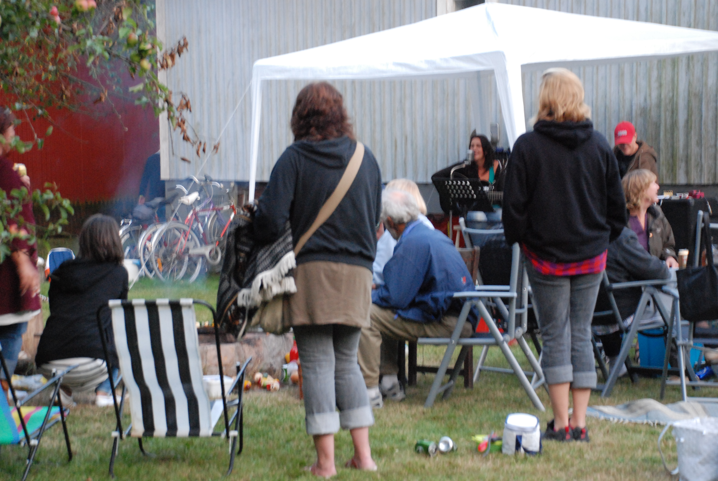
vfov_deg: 15.8
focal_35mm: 87
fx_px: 1737
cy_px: 240
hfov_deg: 23.4
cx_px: 359
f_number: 5.3
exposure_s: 1/15
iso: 1600
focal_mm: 58
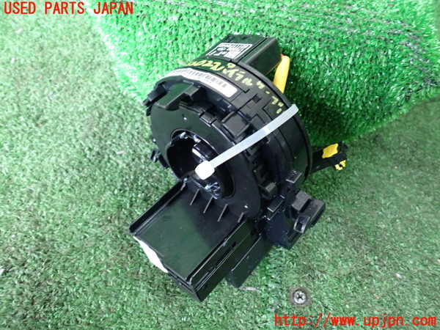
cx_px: 220
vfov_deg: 46.8
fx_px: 381
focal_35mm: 30
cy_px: 165
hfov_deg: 60.0
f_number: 2.3
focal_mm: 5.4
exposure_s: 1/25
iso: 800
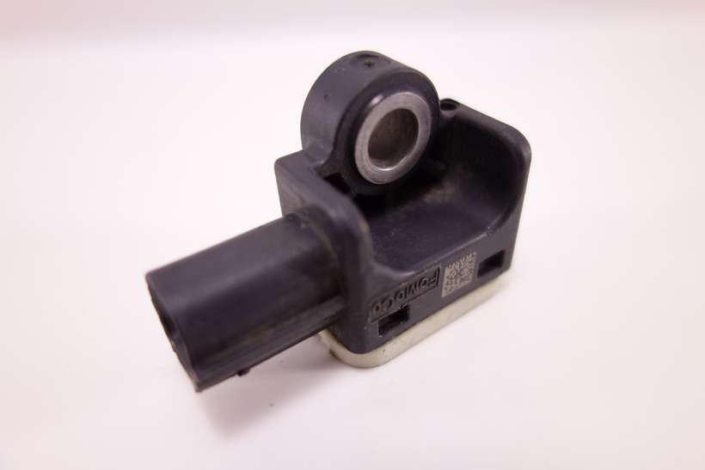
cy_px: 235
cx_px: 352
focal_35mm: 28
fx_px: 548
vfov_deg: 46.4
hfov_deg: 65.5
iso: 125
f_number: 2.2
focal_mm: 10.4
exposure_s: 1/100
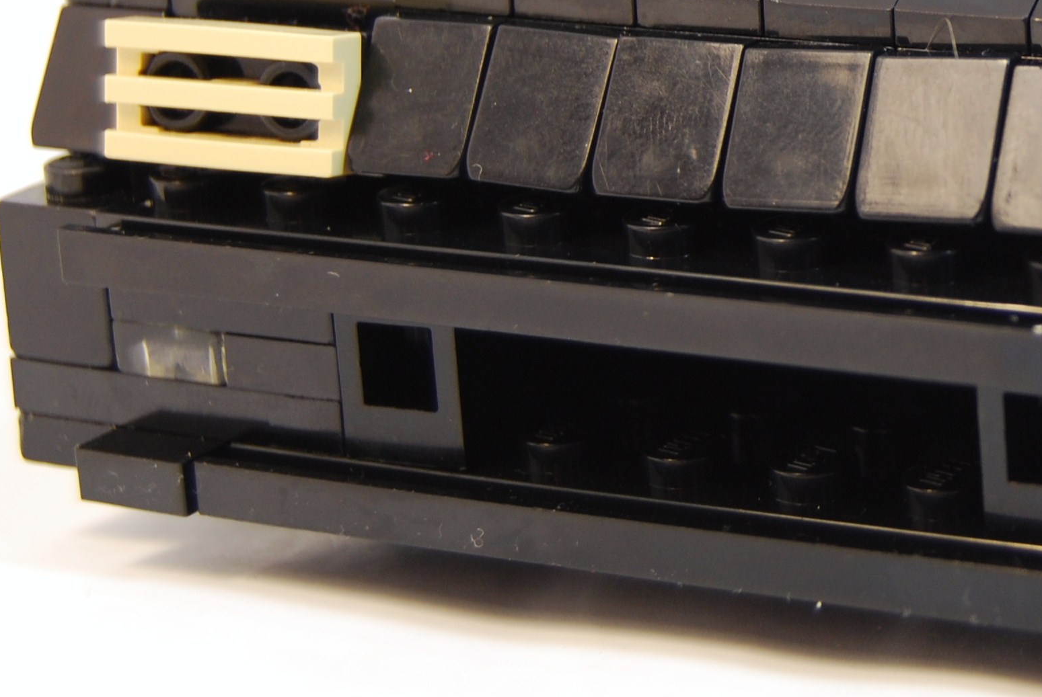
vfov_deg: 10.4
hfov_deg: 15.3
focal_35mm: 131
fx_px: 3804
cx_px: 1062
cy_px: -1
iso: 200
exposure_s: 1/50
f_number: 4.8
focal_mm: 35
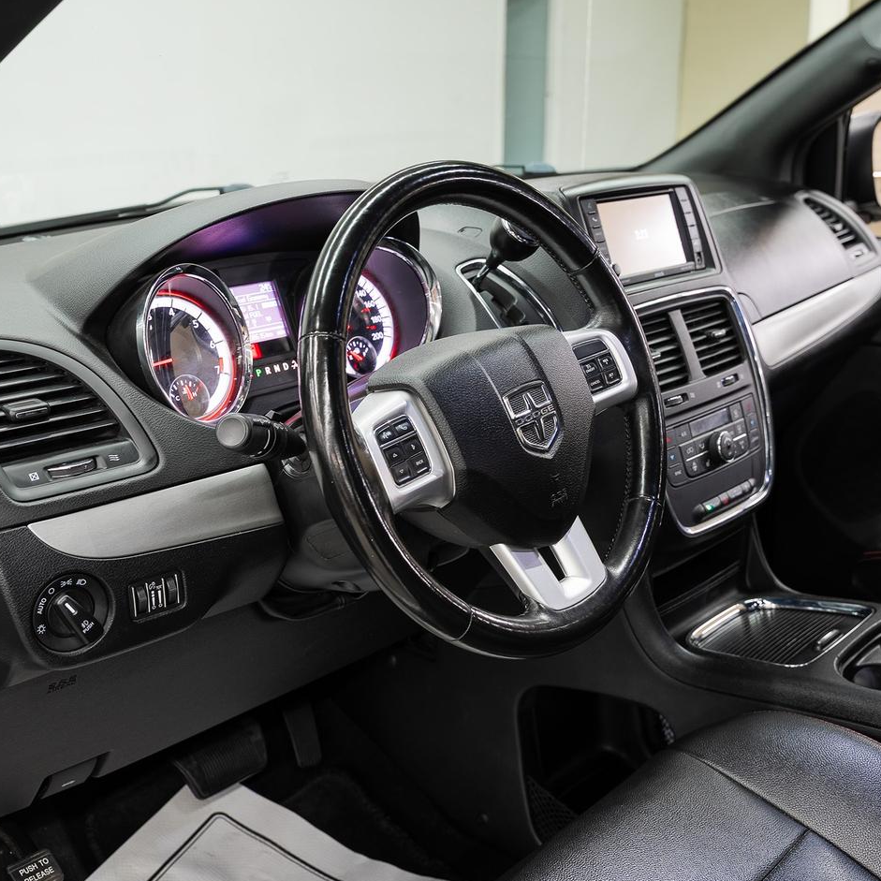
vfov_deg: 40.0
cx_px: 496
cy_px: 446
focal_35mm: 42
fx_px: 1209
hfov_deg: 40.0
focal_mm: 32.3
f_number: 5.6
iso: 100
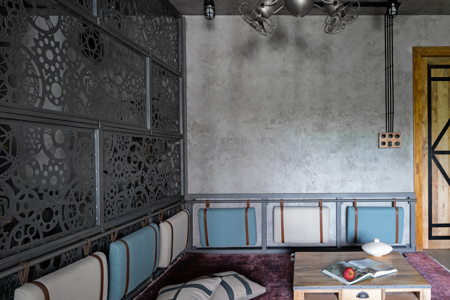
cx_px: 301
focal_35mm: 26
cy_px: 158
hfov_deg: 67.4
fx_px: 325
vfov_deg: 49.5
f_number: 11
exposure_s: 10
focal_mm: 19
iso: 50
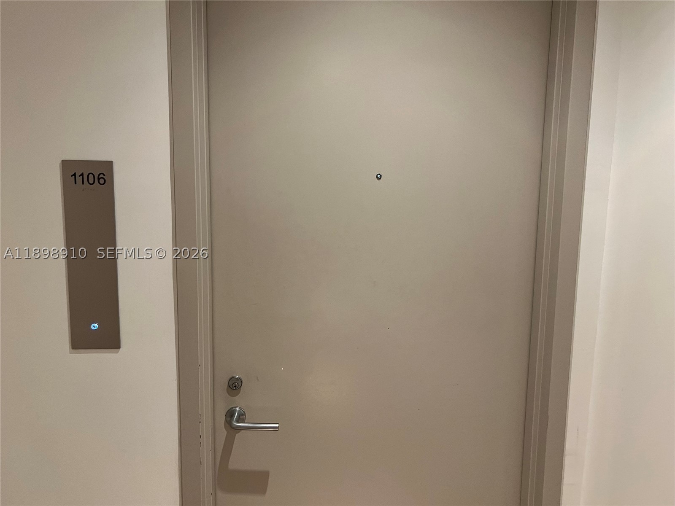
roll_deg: -0.7
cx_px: 338
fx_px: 507
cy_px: 253
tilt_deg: -7.0
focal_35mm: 26
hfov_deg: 67.3
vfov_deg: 53.1
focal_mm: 5.7
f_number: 1.5
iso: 400
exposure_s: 1/60
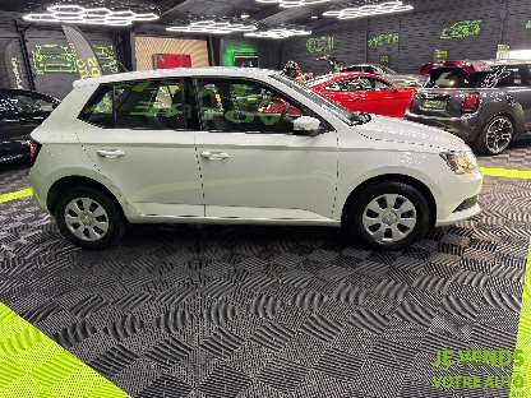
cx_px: 266
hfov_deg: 71.6
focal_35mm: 24
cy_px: 199
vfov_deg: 56.8
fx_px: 368
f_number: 1.78
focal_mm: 6.76
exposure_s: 1/60
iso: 160
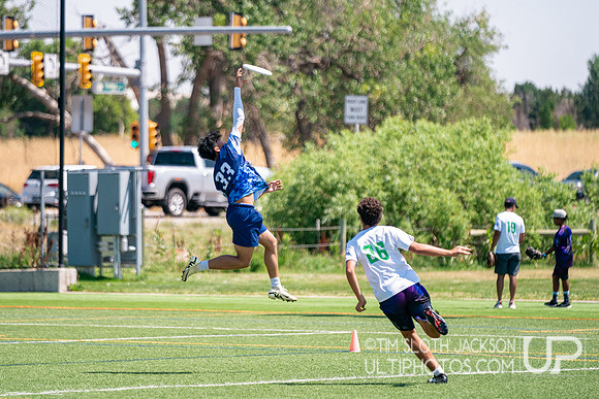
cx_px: 241
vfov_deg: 5.3
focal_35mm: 260
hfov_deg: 7.9
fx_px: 4321
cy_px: 172
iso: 640
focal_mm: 200
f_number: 2.8
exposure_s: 1/6400
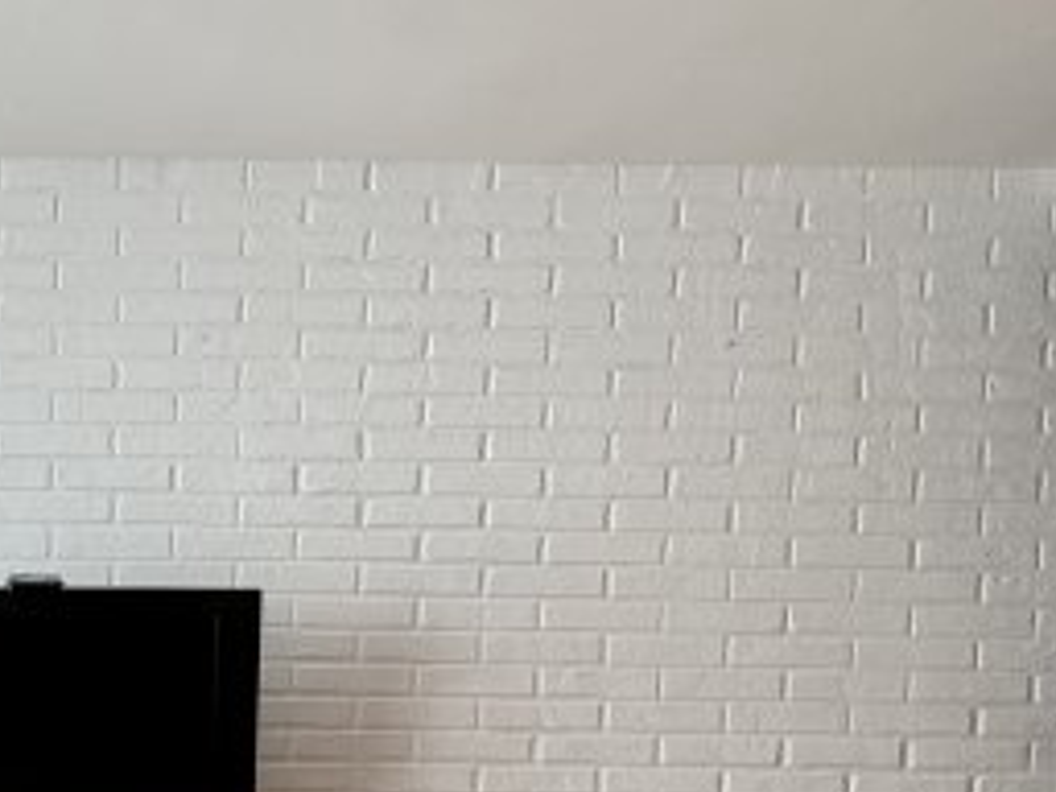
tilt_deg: -1.9
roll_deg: -1.0
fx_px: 1708
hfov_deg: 31.8
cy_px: 916
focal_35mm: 56
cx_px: 4
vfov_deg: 24.1
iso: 40
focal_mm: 2.22
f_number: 2.2
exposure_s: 1/99
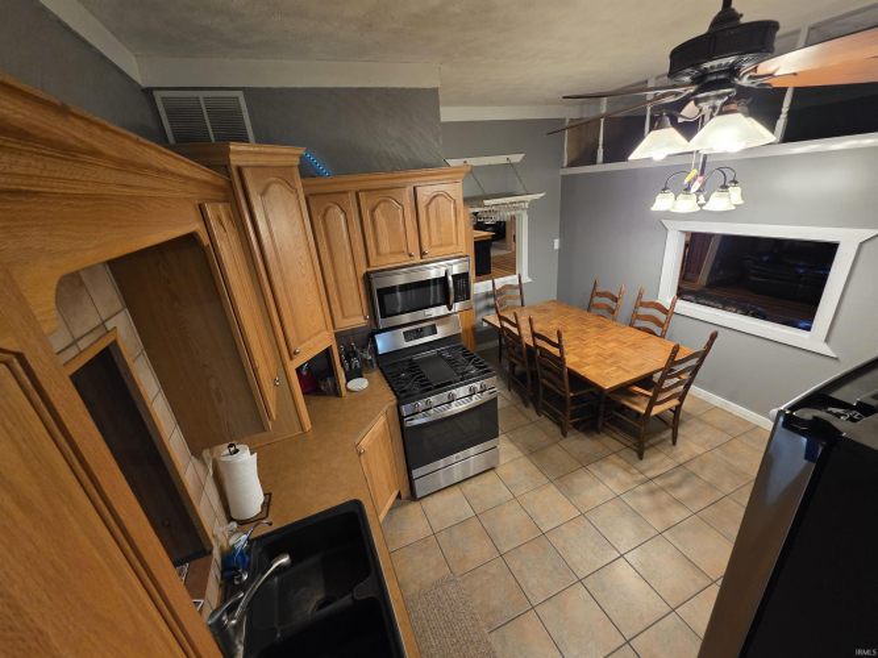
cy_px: 329
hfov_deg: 106.2
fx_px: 330
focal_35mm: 13
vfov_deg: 89.9
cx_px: 439
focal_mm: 2.2
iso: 640
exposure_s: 1/60
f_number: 1.9
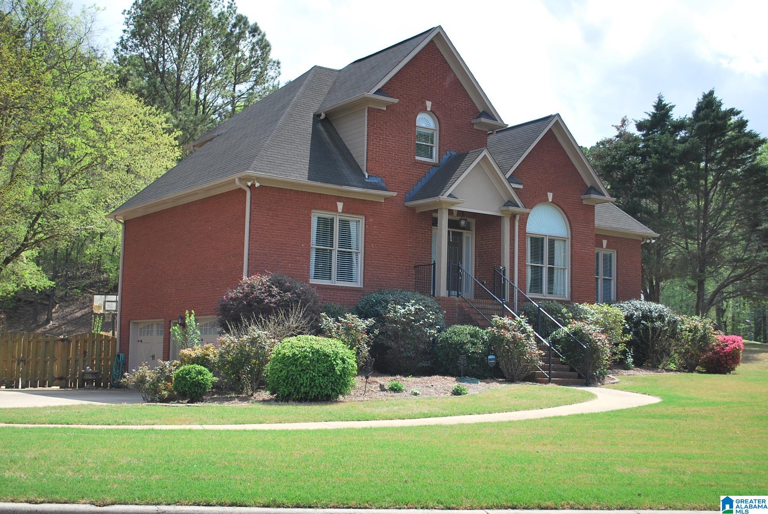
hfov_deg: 41.1
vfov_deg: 28.2
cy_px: 257
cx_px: 384
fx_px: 1025
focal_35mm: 48
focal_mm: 32
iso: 200
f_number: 4.8
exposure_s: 1/800
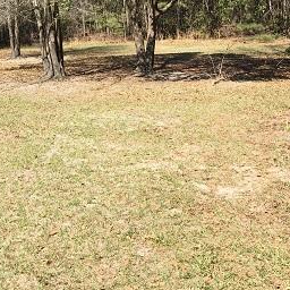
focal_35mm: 60
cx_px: 51
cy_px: 56
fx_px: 569
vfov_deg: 28.0
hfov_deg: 27.9
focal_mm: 4.15
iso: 25
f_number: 2.2
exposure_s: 1/801
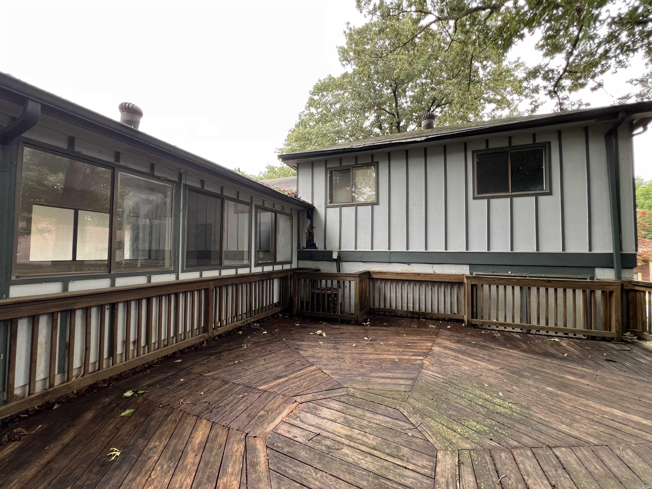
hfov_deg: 106.2
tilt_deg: +1.1
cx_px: 326
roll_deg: -1.3
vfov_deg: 89.9
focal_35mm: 13
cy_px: 244
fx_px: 245
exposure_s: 1/99
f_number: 1.8
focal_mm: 1.57
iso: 80
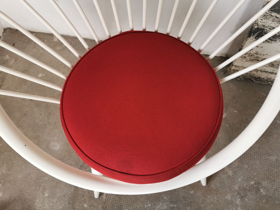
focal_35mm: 27
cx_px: 140
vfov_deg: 51.4
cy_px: 105
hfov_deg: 65.3
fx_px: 218
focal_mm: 5.56
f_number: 1.6
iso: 125
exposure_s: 1/50
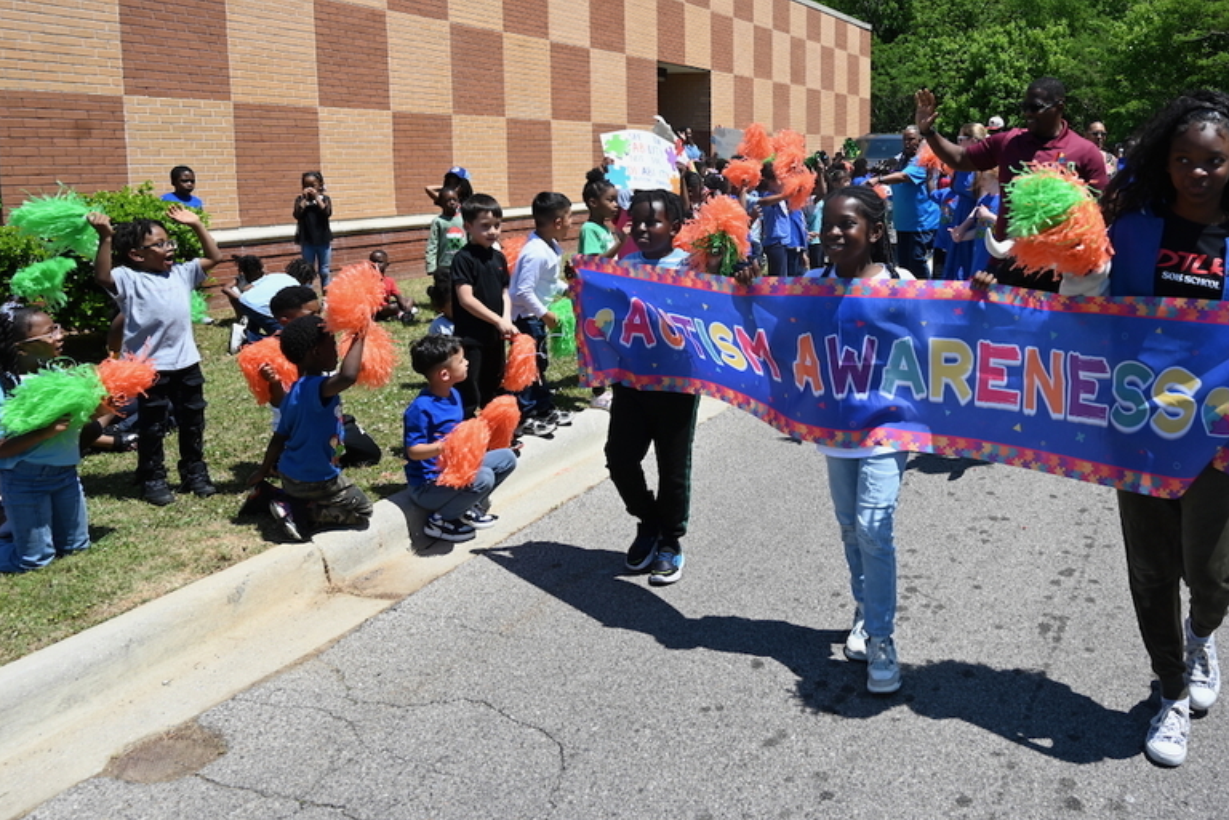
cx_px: 800
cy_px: 282
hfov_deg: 57.7
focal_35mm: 32
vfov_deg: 40.7
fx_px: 1092
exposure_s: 1/320
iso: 100
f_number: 6.3
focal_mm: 24
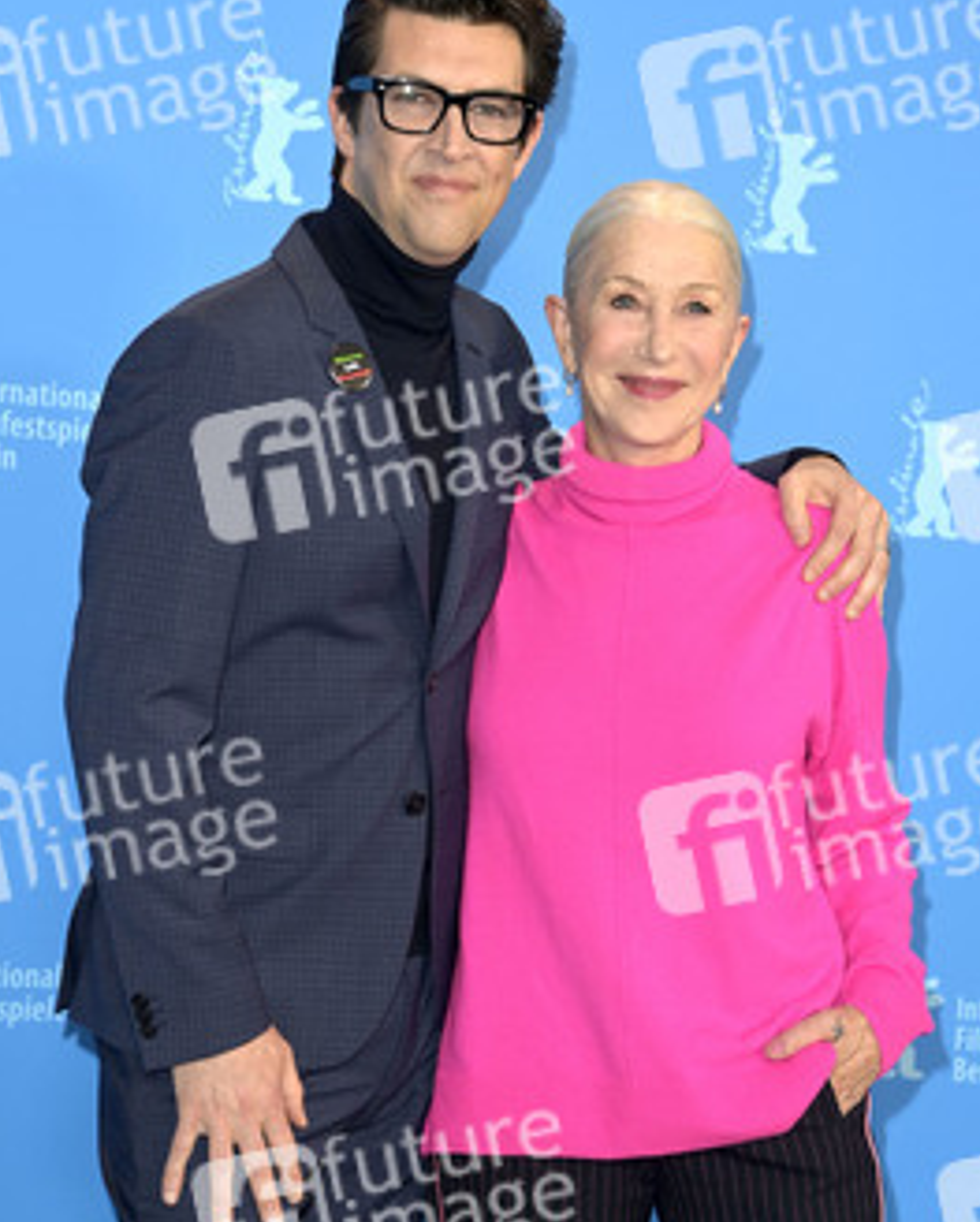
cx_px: 492
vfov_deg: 17.1
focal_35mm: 112
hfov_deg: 13.8
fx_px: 4055
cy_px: 641
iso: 1000
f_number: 5.6
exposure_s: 1/250
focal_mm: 98
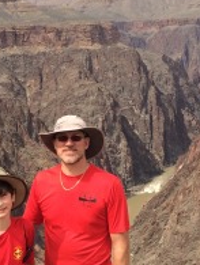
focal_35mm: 95
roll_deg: +1.3
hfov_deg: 15.6
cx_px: 83
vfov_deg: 20.4
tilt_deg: -16.0
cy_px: 211
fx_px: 729
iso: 32
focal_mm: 4.15
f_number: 2.2
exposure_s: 1/1709
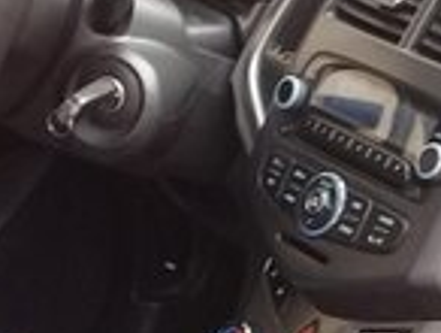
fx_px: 1787
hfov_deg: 13.9
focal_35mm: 140
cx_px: 402
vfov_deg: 10.5
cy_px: 398
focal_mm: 3.3
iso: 50
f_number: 2.2
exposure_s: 1/50
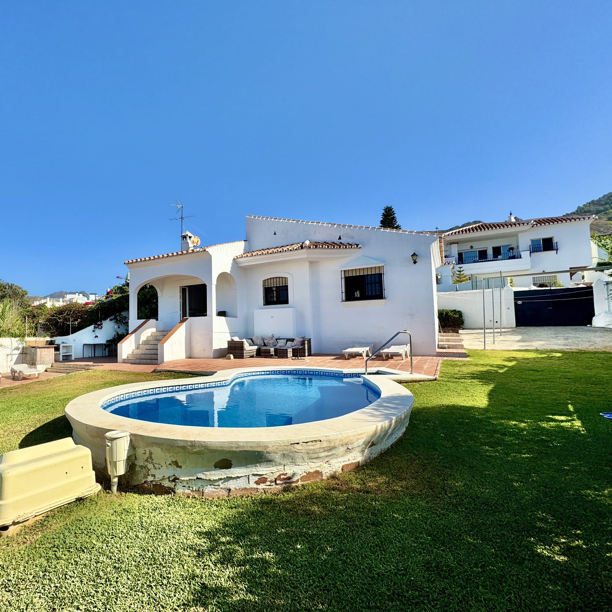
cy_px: 315
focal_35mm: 18
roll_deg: +0.7
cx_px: 203
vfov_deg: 80.7
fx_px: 360
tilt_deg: +3.5
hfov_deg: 78.1
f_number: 2.2
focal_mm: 2.22
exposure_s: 1/2985
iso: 50
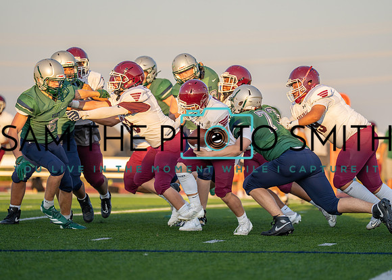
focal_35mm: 228
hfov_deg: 8.8
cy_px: 145
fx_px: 2537
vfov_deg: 6.3
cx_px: 212
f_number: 2.8
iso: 250
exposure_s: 1/1600
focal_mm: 200
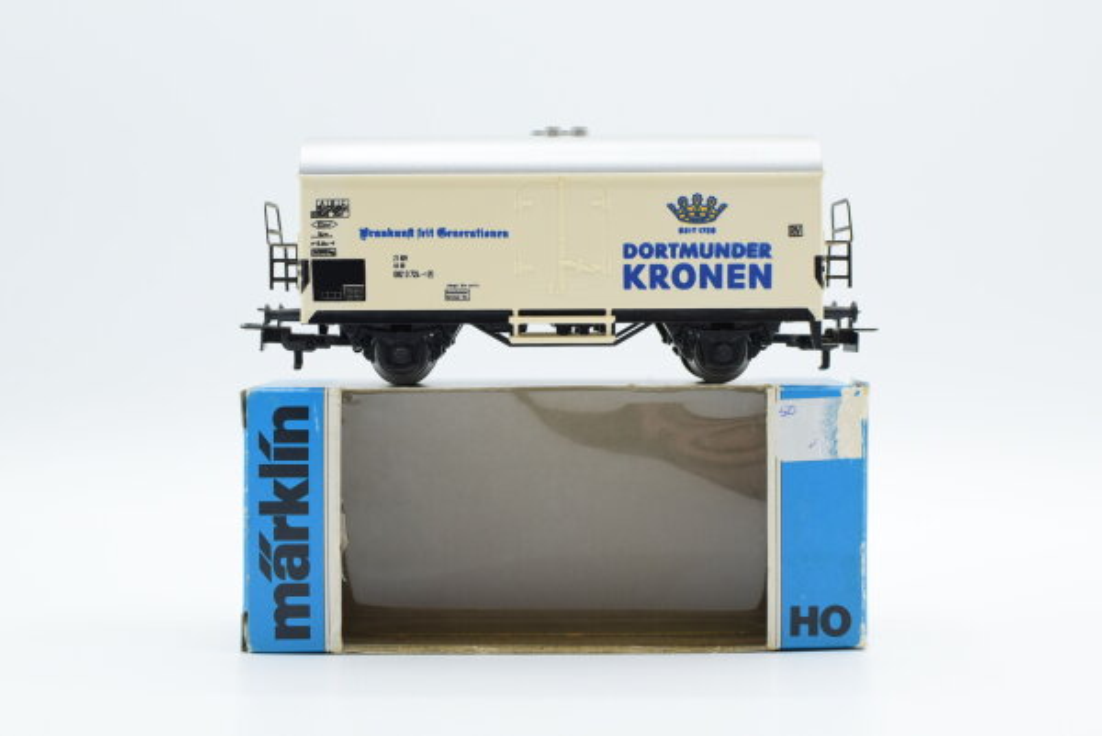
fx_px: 1608
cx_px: 551
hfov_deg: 37.8
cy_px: 368
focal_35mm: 52
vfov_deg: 25.8
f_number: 8
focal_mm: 35
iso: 320
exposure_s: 1/125
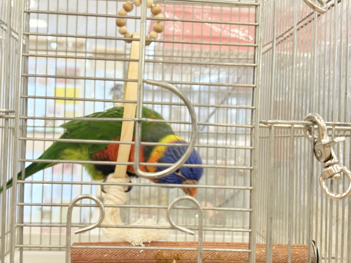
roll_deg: -0.9
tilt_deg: +2.6
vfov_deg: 28.0
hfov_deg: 36.8
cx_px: 176
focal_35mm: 52
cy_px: 132
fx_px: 527
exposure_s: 1/50
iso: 50
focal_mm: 5.96
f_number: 1.6
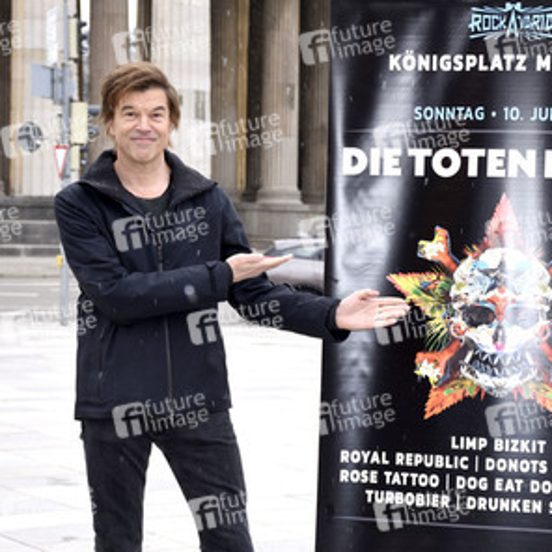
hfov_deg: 17.9
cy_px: 276
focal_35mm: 97
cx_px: 372
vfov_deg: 17.9
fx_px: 1750
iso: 200
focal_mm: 50
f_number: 6.3
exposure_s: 1/125
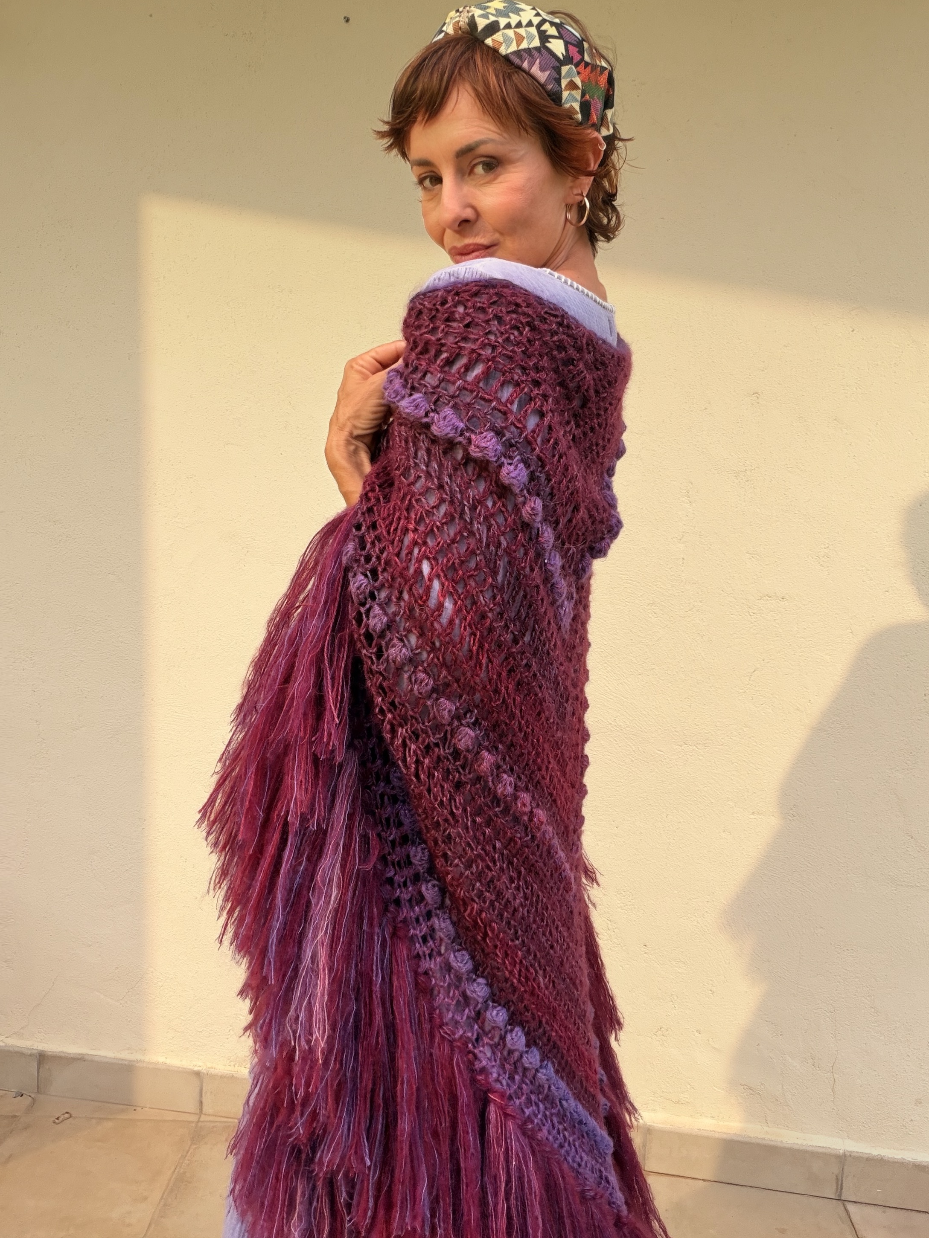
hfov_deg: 45.4
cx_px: 470
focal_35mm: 31
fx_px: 1109
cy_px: 626
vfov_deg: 58.4
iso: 25
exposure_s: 1/532
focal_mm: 2.71
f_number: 1.9
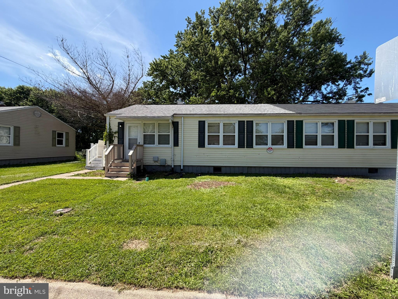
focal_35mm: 14
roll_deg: -0.7
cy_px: 150
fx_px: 161
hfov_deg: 102.1
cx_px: 199
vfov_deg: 85.7
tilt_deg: -0.3
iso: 32
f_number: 2.2
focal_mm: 2.22
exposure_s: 1/770
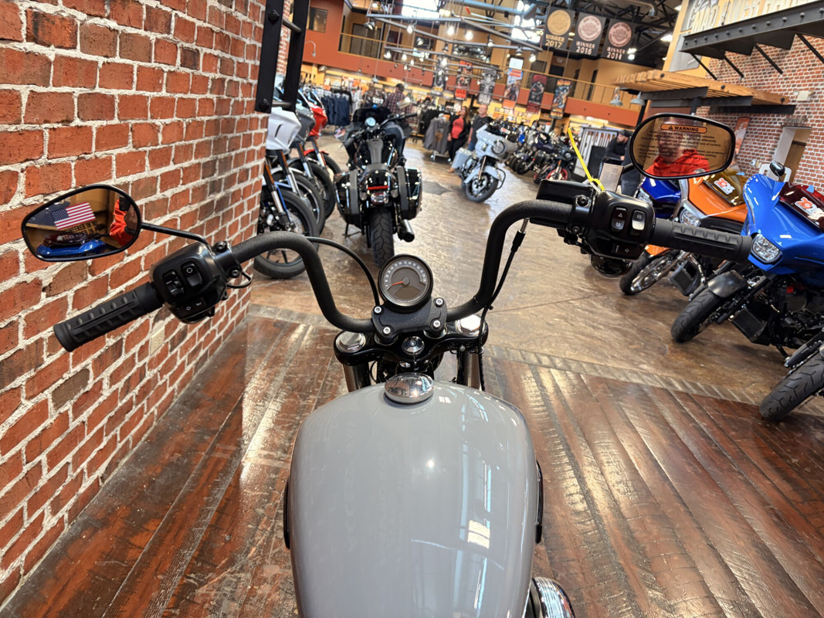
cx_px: 412
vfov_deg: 53.1
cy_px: 309
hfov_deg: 67.3
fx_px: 619
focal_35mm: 26
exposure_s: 1/60
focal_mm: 5.96
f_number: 1.6
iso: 160
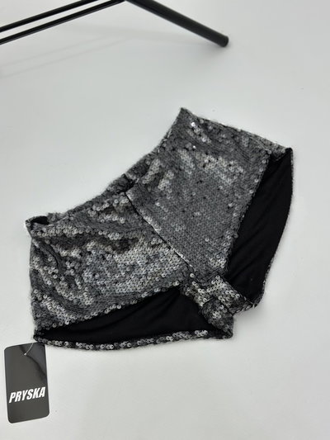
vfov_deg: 39.6
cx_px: 165
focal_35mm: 48
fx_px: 610
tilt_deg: -64.6
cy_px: 220
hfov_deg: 30.3
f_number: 1.78
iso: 125
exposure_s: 1/100
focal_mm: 6.86
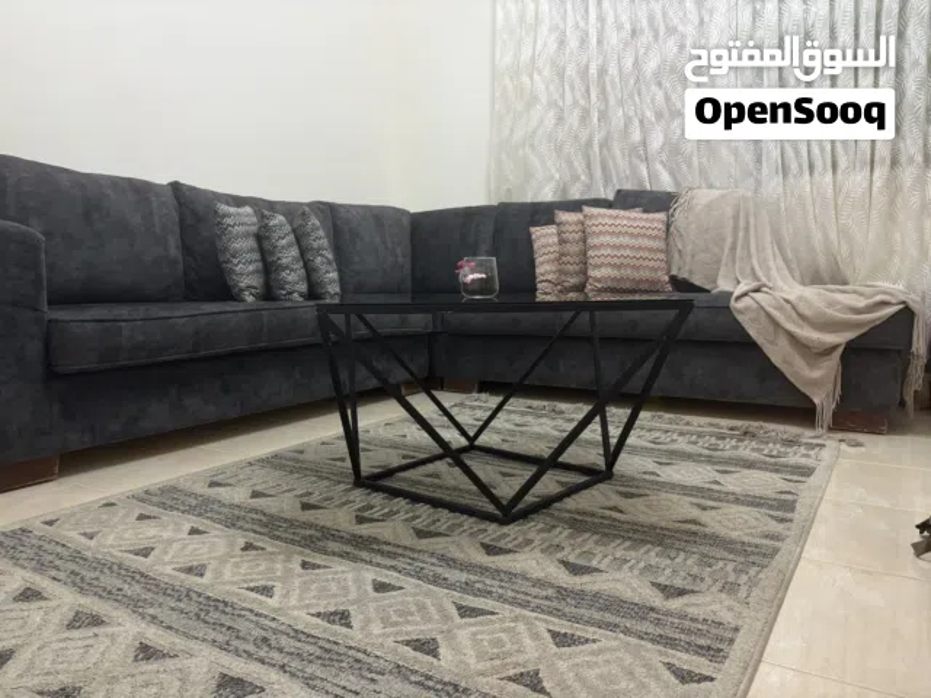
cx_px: 466
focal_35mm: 26
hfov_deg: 67.3
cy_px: 349
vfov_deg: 53.1
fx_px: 699
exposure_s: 1/60
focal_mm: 5.96
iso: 250
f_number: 1.6
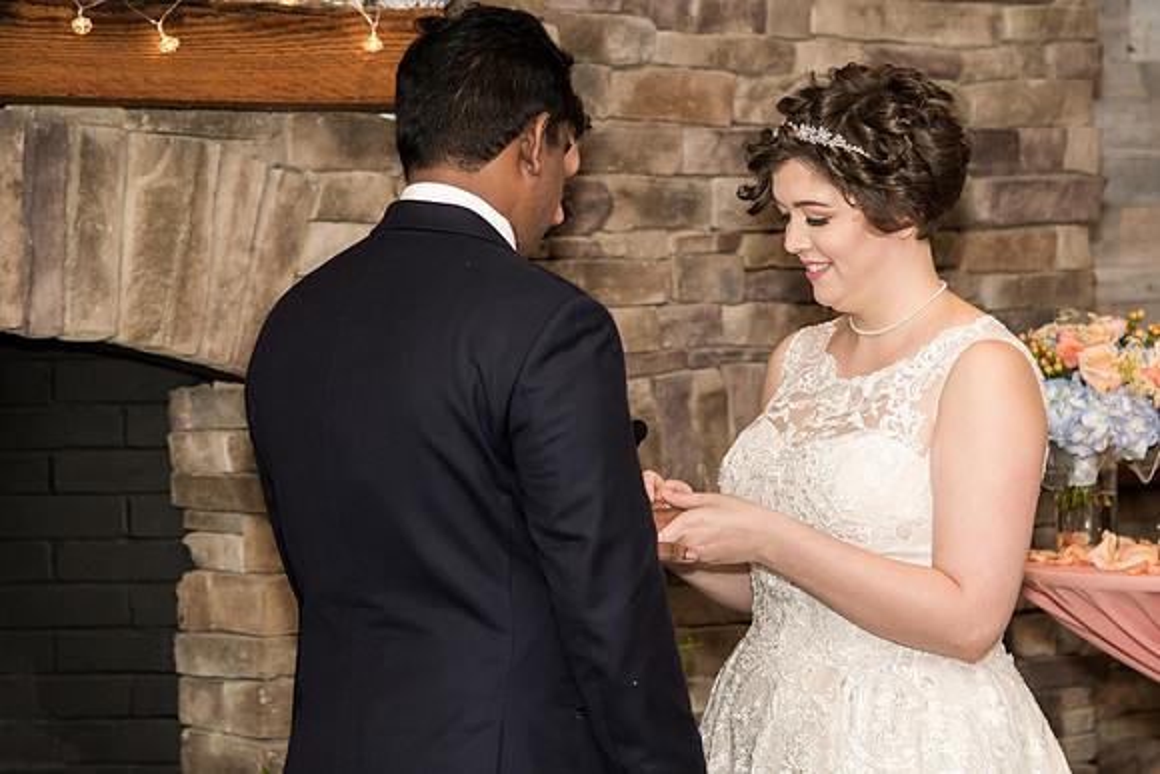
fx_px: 4157
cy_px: 387
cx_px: 580
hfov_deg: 15.9
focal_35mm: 129
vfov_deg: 10.6
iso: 640
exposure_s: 1/160
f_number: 4.5
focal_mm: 86
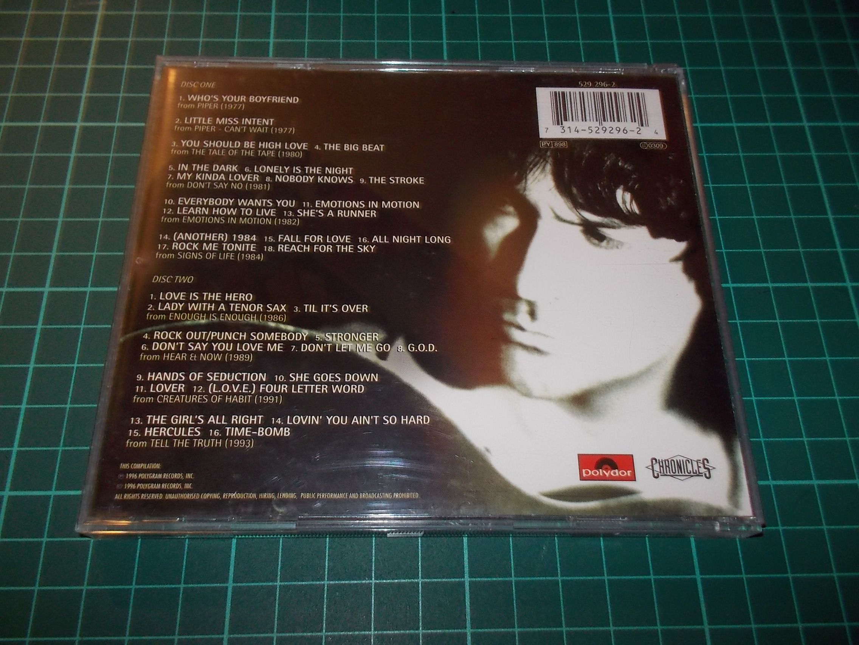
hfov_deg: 61.7
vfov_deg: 48.2
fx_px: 720
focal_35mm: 29
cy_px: 322
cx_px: 430
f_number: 3.3
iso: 200
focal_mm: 4.1
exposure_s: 1/30
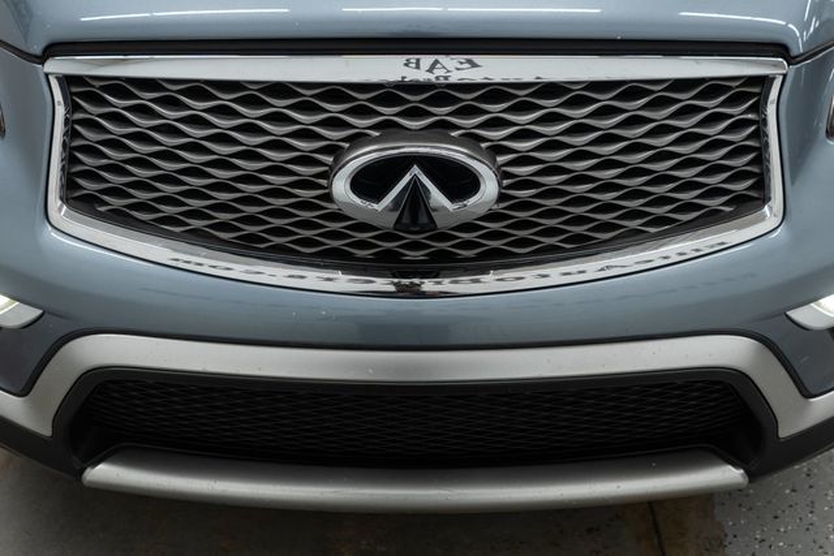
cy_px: 278
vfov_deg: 31.9
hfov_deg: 46.4
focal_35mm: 42
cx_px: 417
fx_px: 973
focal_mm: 28
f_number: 3.2
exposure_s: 1/50
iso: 200
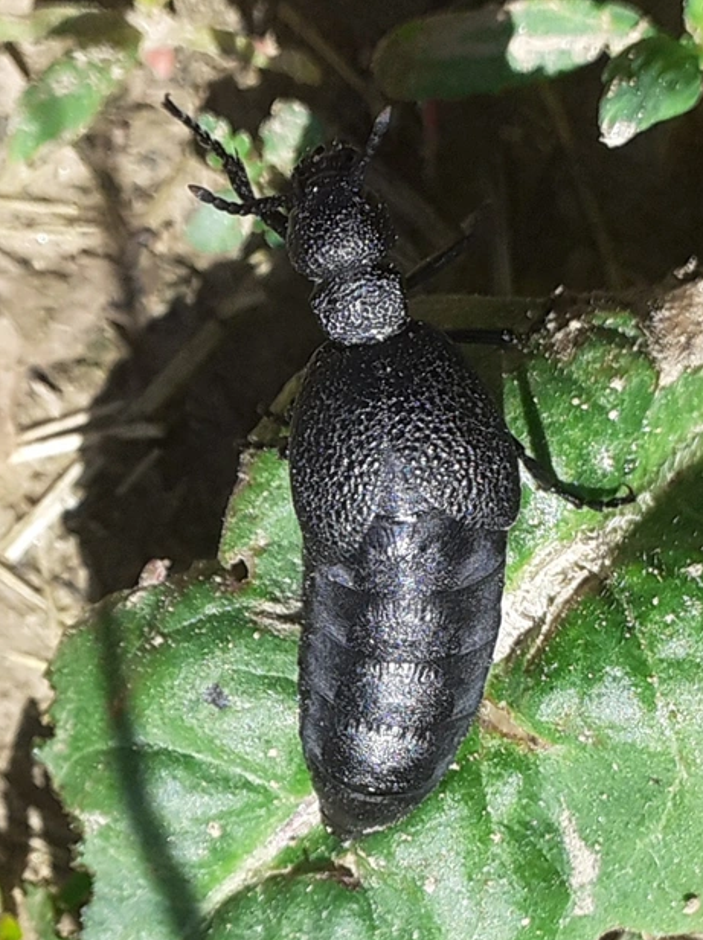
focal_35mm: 28
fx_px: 760
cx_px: 340
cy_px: 469
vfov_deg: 63.5
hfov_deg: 49.6
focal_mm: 3.6
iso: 40
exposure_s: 1/1250
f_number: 1.9
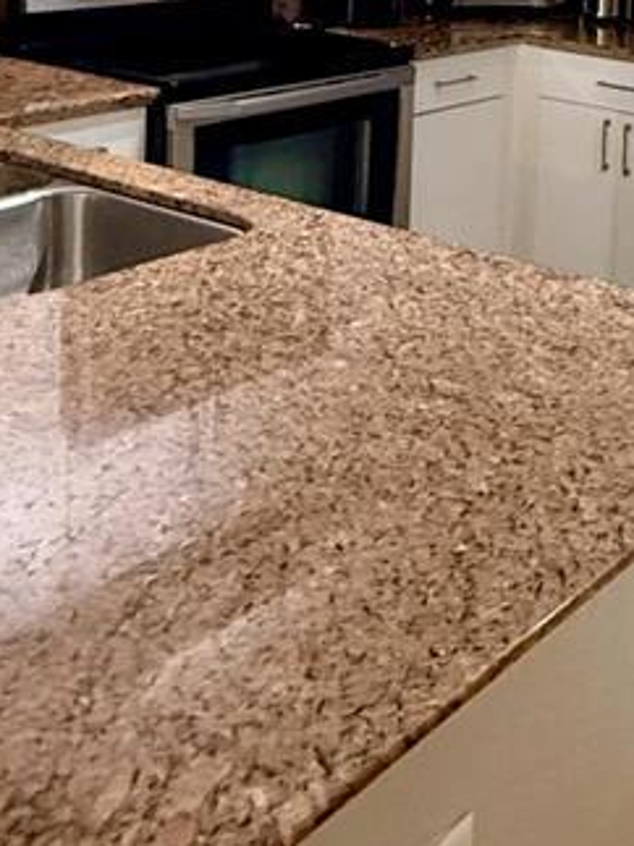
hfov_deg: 25.8
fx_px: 1271
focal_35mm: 52
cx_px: 707
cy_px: -68
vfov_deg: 32.7
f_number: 2.2
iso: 320
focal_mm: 2.22
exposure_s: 1/60
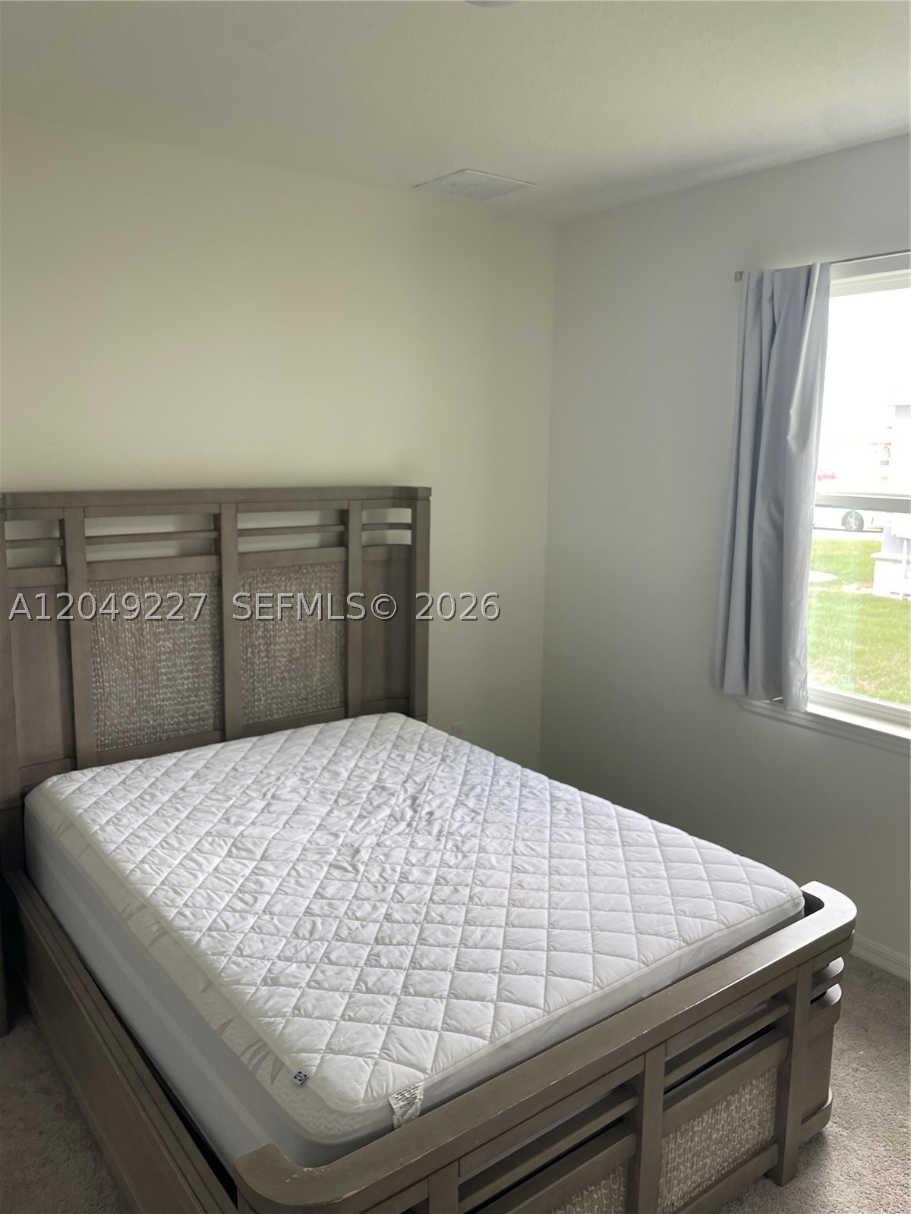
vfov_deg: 67.3
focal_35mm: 26
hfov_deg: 53.1
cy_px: 607
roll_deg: +0.1
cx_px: 456
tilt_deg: -9.5
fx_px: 912
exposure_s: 1/121
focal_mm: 4.2
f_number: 1.6
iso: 125
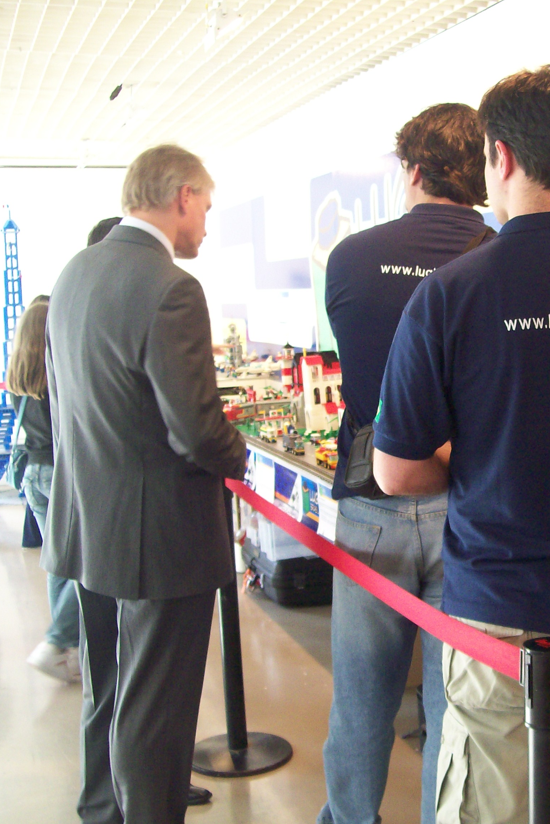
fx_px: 1145
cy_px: 412
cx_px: 450
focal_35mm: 50
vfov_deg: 39.6
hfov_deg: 26.4
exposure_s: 1/25.3
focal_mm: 6
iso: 160
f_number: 2.7
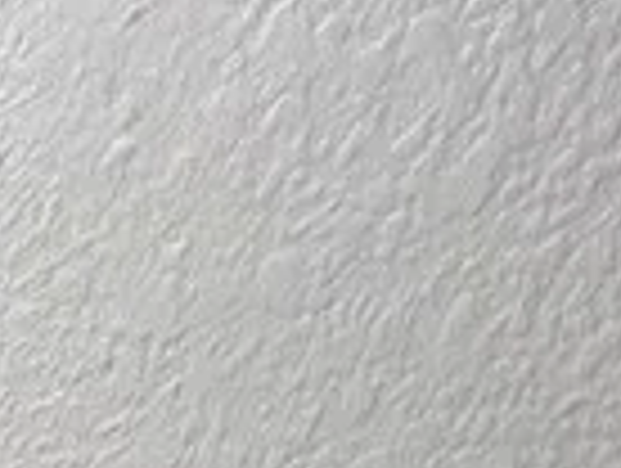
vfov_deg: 7.1
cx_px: -1305
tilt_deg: -7.3
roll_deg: +0.0
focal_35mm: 178
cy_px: 1616
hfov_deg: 8.9
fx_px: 3199
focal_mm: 6.76
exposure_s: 1/60
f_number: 1.78
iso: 160
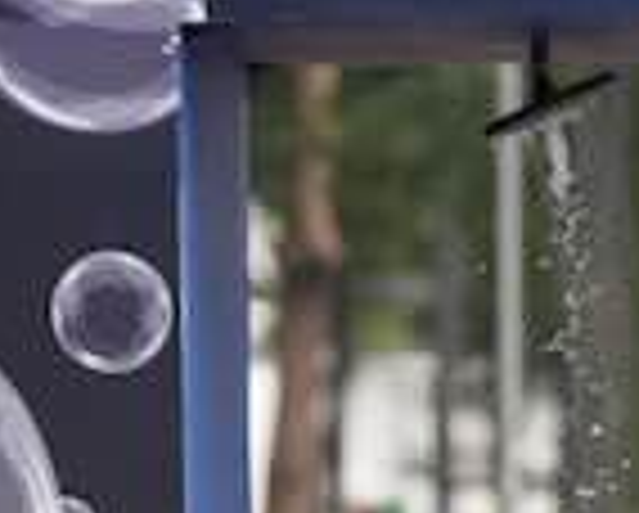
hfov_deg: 2.3
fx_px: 15643
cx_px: 1278
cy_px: 1024
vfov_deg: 1.9
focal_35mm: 826
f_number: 2.8
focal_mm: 122
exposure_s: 1/8000
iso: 1250
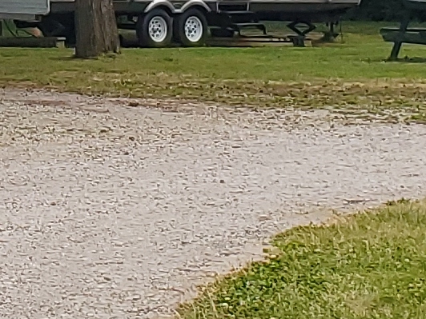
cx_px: -346
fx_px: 2424
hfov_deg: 9.5
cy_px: -261
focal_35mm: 197
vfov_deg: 7.3
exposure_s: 1/529
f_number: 2.4
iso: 50
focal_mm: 4.3
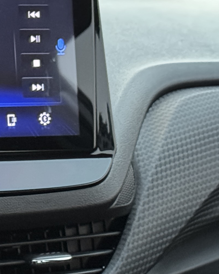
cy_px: 324
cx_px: -272
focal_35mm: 188
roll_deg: -2.1
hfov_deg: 7.7
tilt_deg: -16.2
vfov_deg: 10.1
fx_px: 1523
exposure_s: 1/23
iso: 800
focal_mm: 6.86
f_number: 1.78
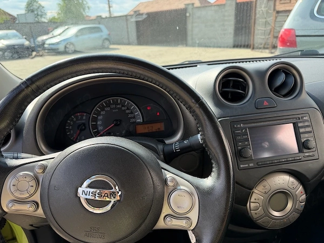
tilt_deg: -22.1
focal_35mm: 24
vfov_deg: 56.8
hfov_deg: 71.6
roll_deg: +3.5
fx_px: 225
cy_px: 122
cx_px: 162
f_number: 1.78
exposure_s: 1/1106
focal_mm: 6.76
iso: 100
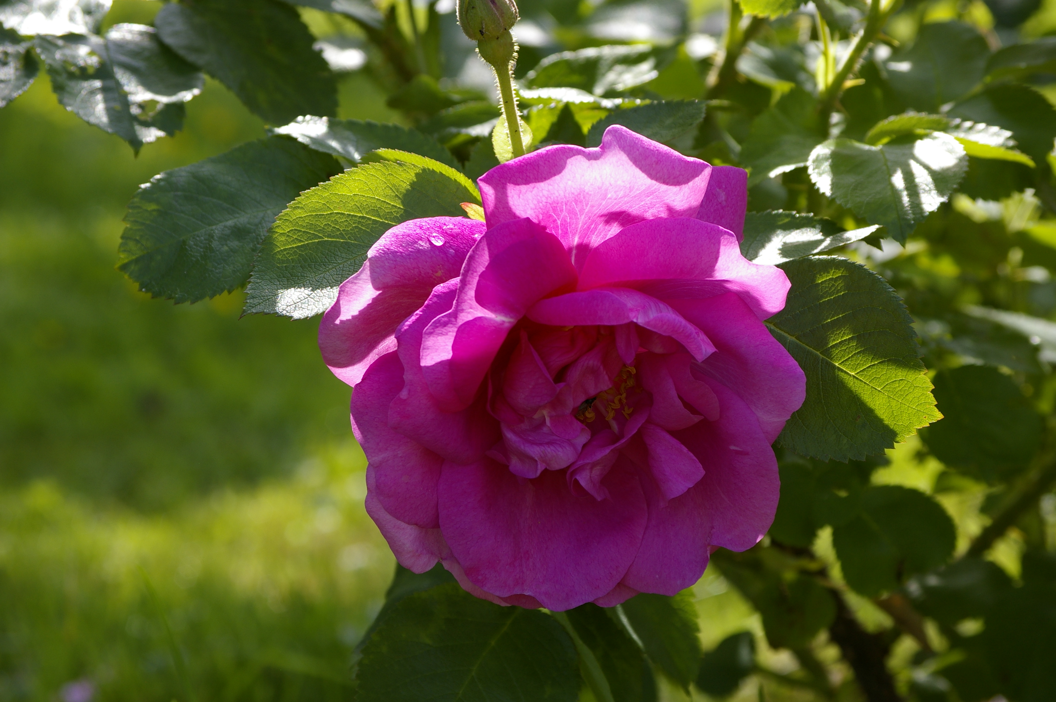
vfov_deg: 10.4
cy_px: 351
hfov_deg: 15.5
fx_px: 3869
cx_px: 528
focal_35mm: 132
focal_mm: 88
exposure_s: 1/250
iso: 200
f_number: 7.1
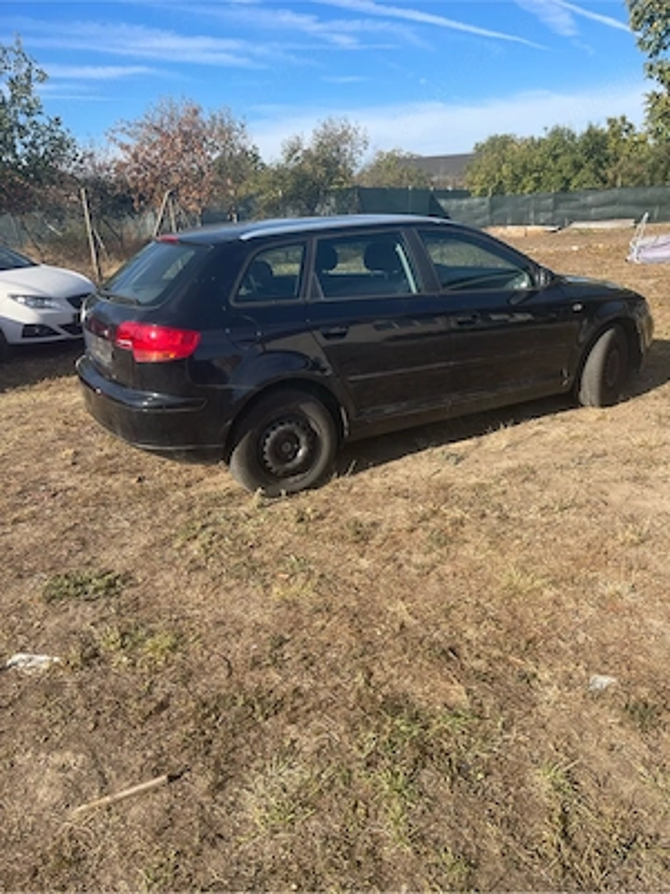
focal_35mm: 25
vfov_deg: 69.4
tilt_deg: -19.8
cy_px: 447
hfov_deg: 54.9
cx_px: 335
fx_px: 645
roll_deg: +3.4
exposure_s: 1/1976
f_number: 1.6
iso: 32
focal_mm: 5.1
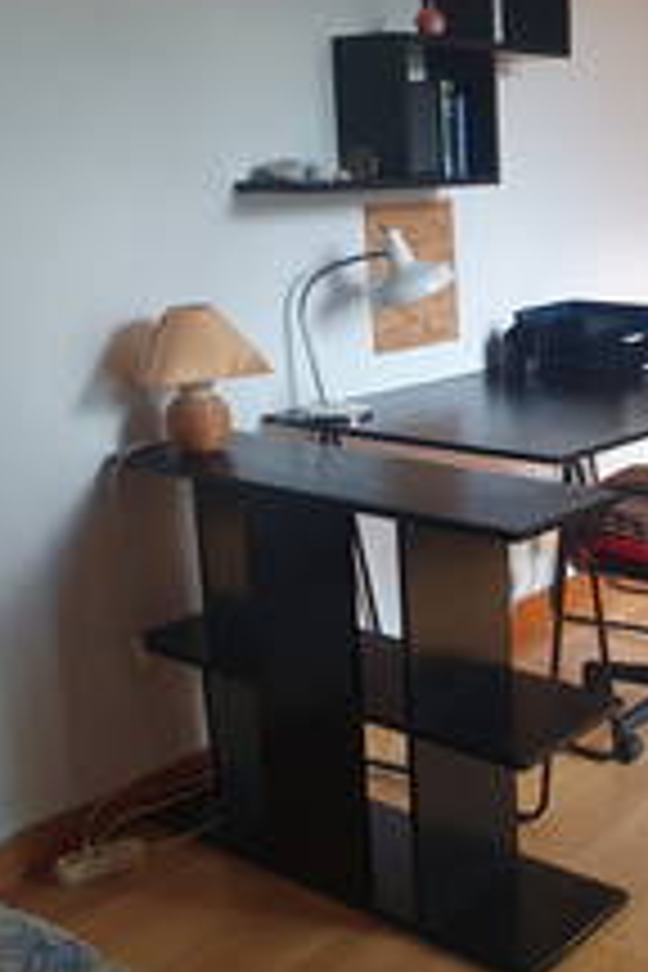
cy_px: 472
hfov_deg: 28.7
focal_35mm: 45
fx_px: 1215
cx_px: 580
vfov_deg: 43.6
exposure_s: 1/100
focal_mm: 4.32
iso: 320
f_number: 2.4
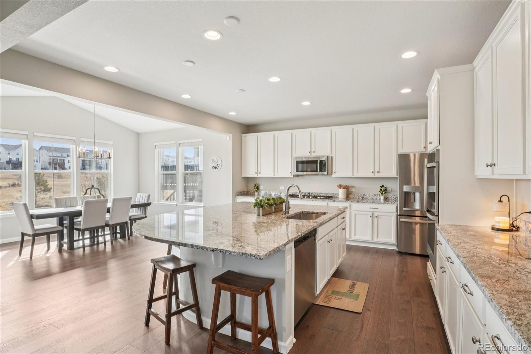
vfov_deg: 72.0
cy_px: 177
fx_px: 243
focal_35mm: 16
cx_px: 266
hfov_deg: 95.0
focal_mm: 11
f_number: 8
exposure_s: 1/30
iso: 200
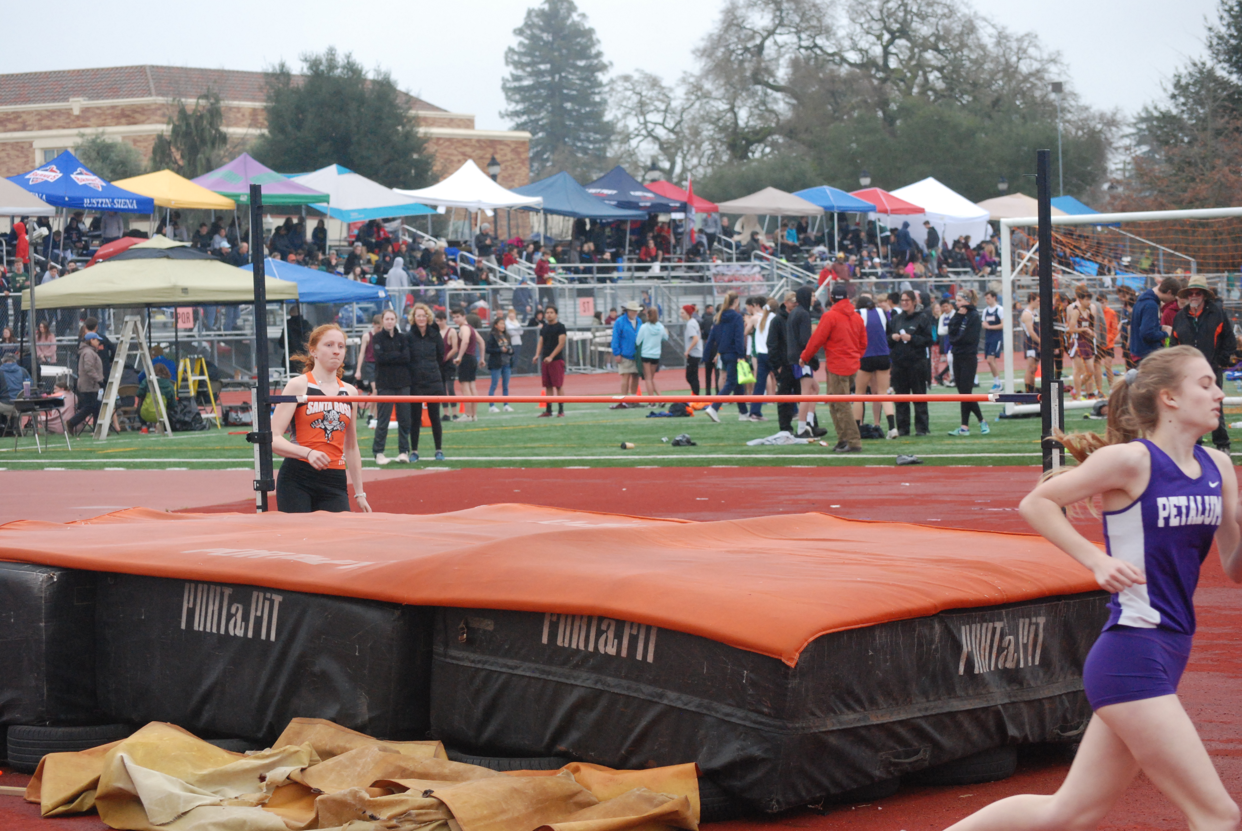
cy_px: 416
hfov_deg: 20.0
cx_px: 621
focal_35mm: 102
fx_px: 3523
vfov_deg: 13.5
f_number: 7.1
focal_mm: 68
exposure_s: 1/800
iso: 1000
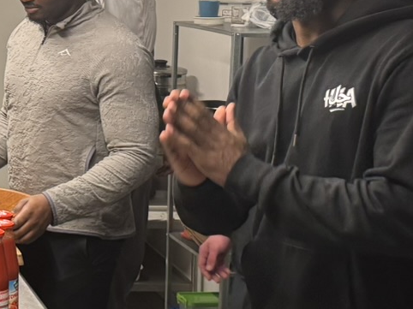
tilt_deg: -6.4
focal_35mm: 102
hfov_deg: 17.6
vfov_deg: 14.4
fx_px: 1216
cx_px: -176
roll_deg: -0.2
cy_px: 76
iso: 200
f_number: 1.78
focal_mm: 6.76
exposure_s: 1/78
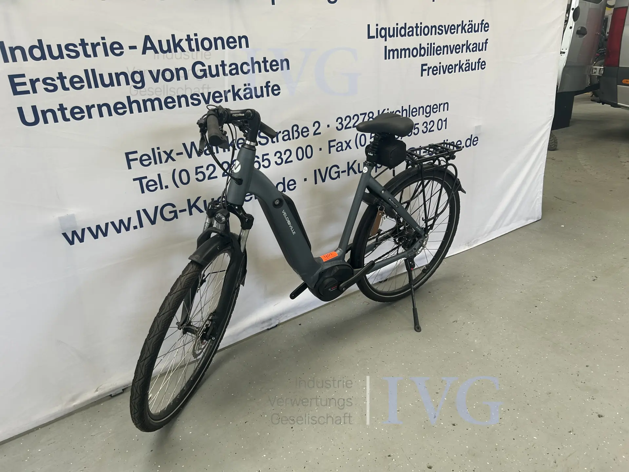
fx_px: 472
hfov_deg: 67.3
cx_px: 314
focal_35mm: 26
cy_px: 236
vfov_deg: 53.1
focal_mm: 5.7
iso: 80
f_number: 1.5
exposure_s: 1/121
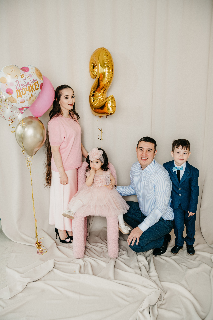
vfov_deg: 58.7
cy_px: 160
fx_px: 284
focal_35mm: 32
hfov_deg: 41.1
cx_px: 106
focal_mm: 32
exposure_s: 1/125
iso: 160
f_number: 5.6
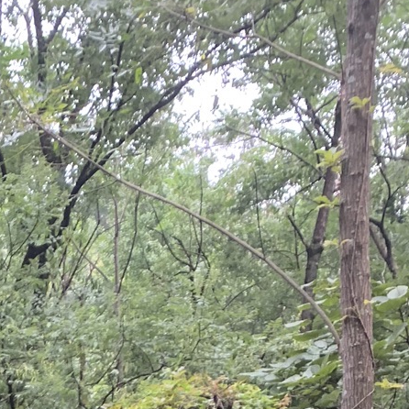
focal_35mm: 103
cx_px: -110
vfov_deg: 13.8
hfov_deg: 16.1
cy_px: 861
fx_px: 1377
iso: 100
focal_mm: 4.25
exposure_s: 1/62
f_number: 1.8
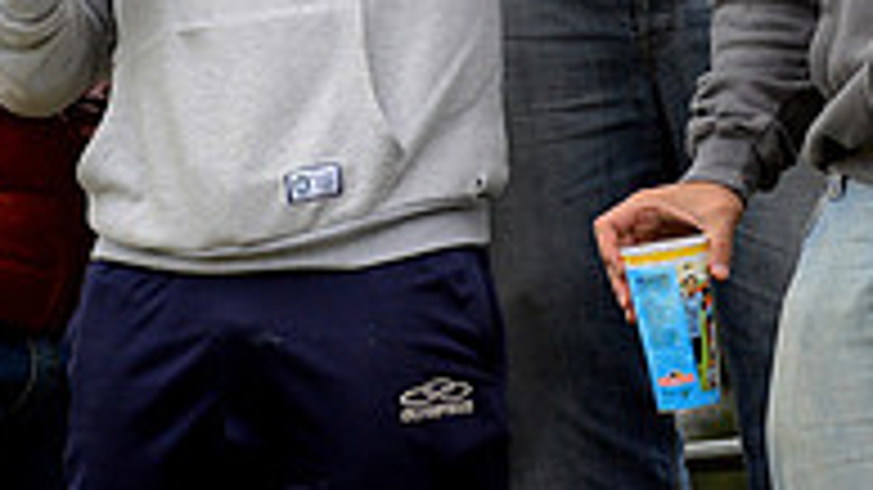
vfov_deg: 2.7
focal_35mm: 454
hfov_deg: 4.8
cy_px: -357
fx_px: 10507
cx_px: 702
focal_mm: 145
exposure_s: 1/640
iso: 1250
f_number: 4
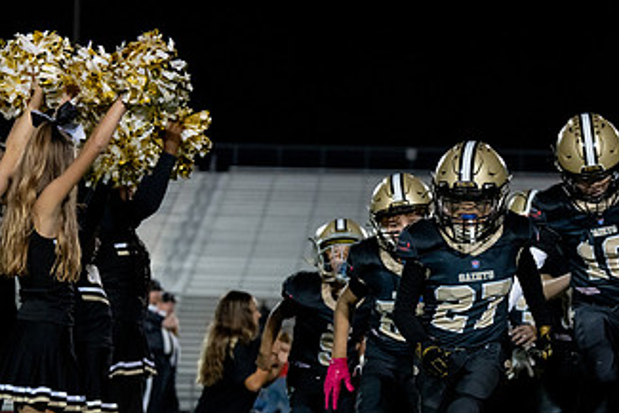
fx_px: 2150
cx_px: 505
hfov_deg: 16.3
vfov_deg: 11.0
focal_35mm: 125
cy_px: 298
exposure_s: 1/1250
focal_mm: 70
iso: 6400
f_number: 2.8
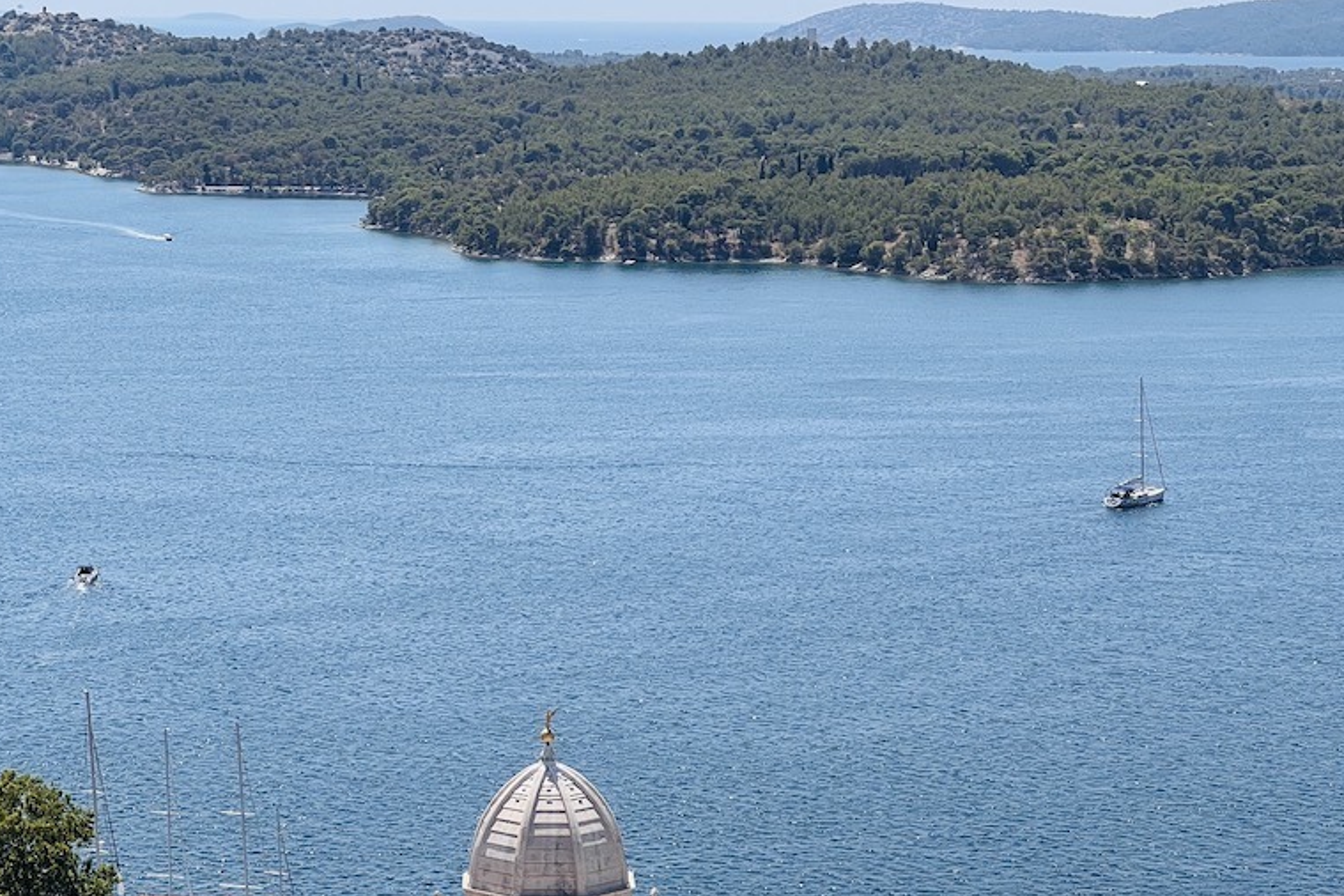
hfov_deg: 18.9
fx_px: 4032
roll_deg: -0.2
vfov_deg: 12.7
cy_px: 648
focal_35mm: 108
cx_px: 671
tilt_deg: -9.3
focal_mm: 9
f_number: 2.8
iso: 32
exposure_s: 1/1064
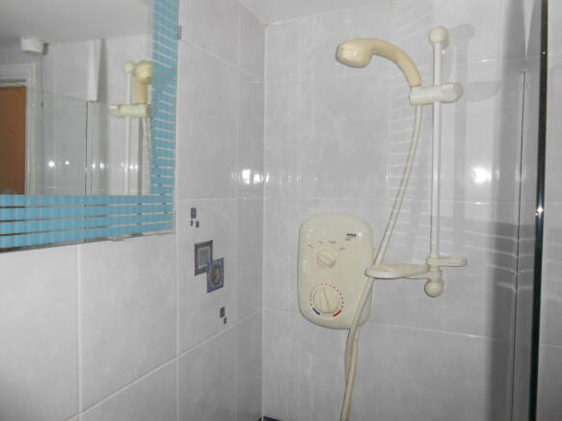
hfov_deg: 67.3
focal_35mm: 26
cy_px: 210
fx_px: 422
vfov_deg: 53.0
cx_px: 281
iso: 80
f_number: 3.5
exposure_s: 1/25
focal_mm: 4.6
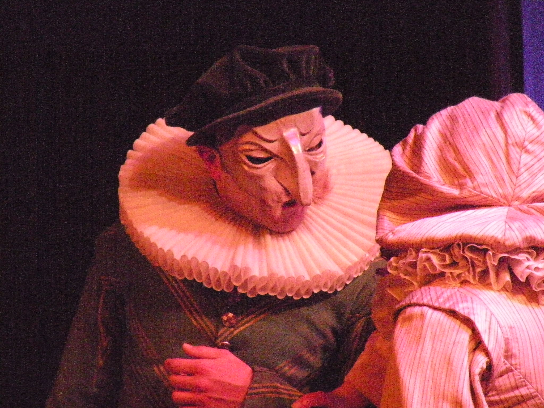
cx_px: 272
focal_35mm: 264
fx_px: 4149
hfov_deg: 7.5
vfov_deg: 5.6
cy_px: 204
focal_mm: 46.7
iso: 2000
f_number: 4.5
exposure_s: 1/75.6
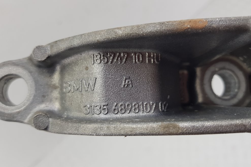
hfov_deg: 65.5
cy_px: 89
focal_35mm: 28
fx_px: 195
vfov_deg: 46.4
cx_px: 126
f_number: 1.7
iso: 50
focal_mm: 4.2
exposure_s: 1/100
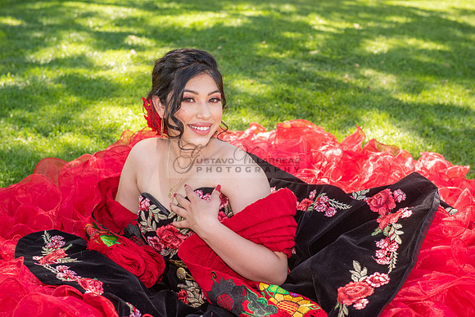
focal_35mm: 70
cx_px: 238
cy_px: 158
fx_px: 924
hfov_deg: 28.8
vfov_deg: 19.5
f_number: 6.3
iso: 500
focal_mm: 70
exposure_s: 1/200
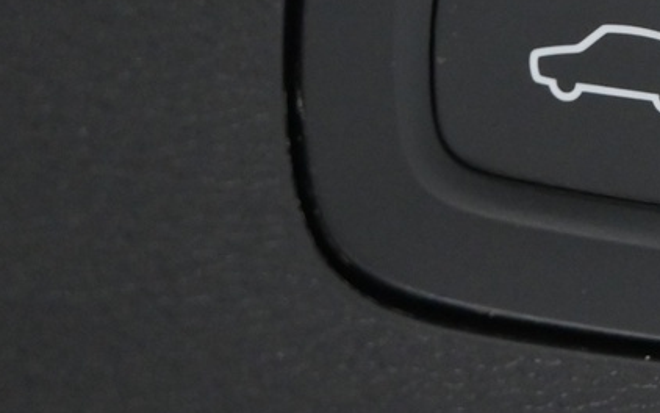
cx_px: 873
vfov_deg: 7.1
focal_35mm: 185
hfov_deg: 11.0
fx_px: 3328
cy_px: 64
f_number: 5
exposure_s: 1/100
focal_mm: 31.5
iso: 2500
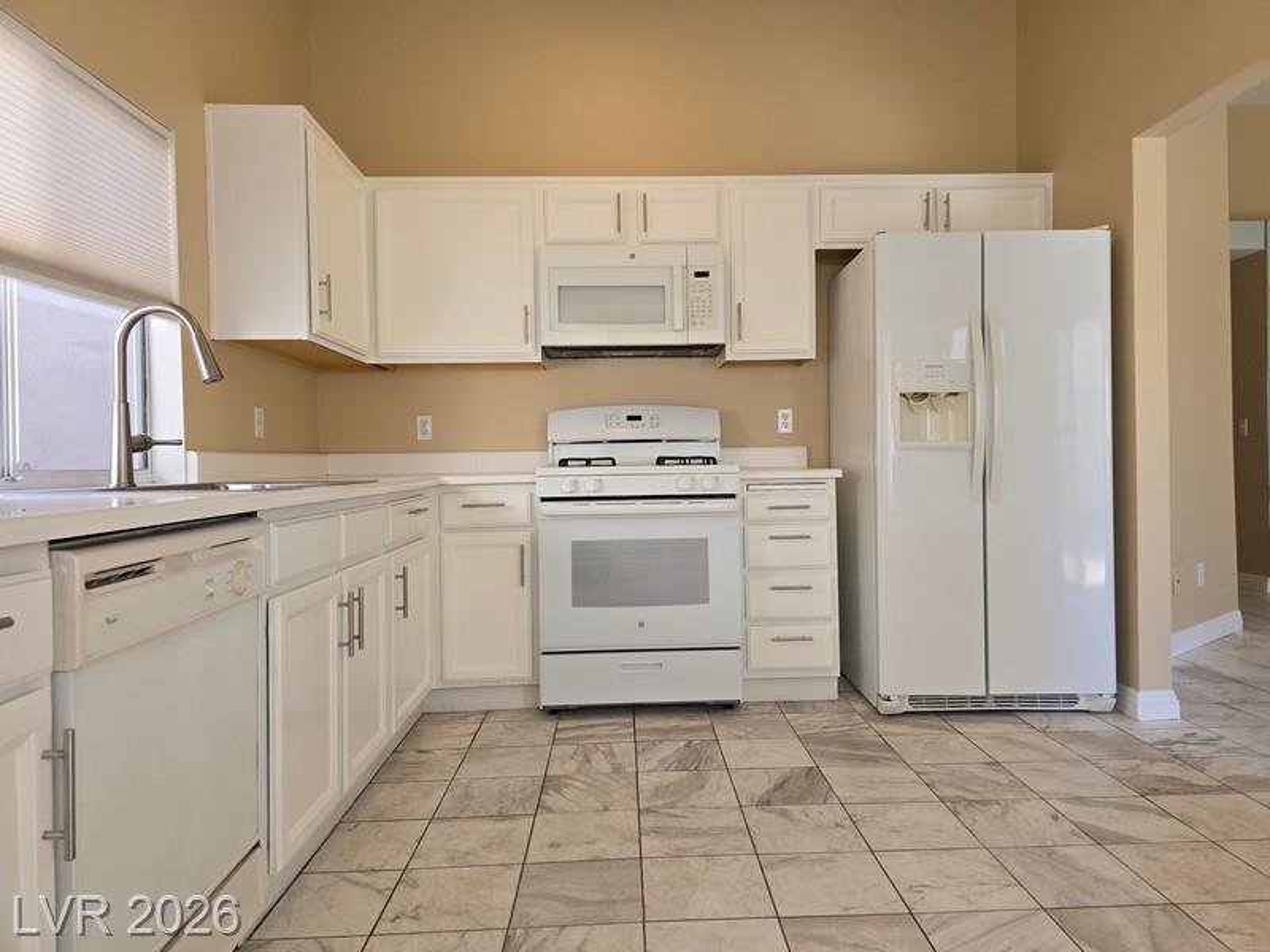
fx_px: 844
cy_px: 476
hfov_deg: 73.9
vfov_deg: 58.9
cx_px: 635
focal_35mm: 23
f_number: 1.7
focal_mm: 6.3
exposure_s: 1/120
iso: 40
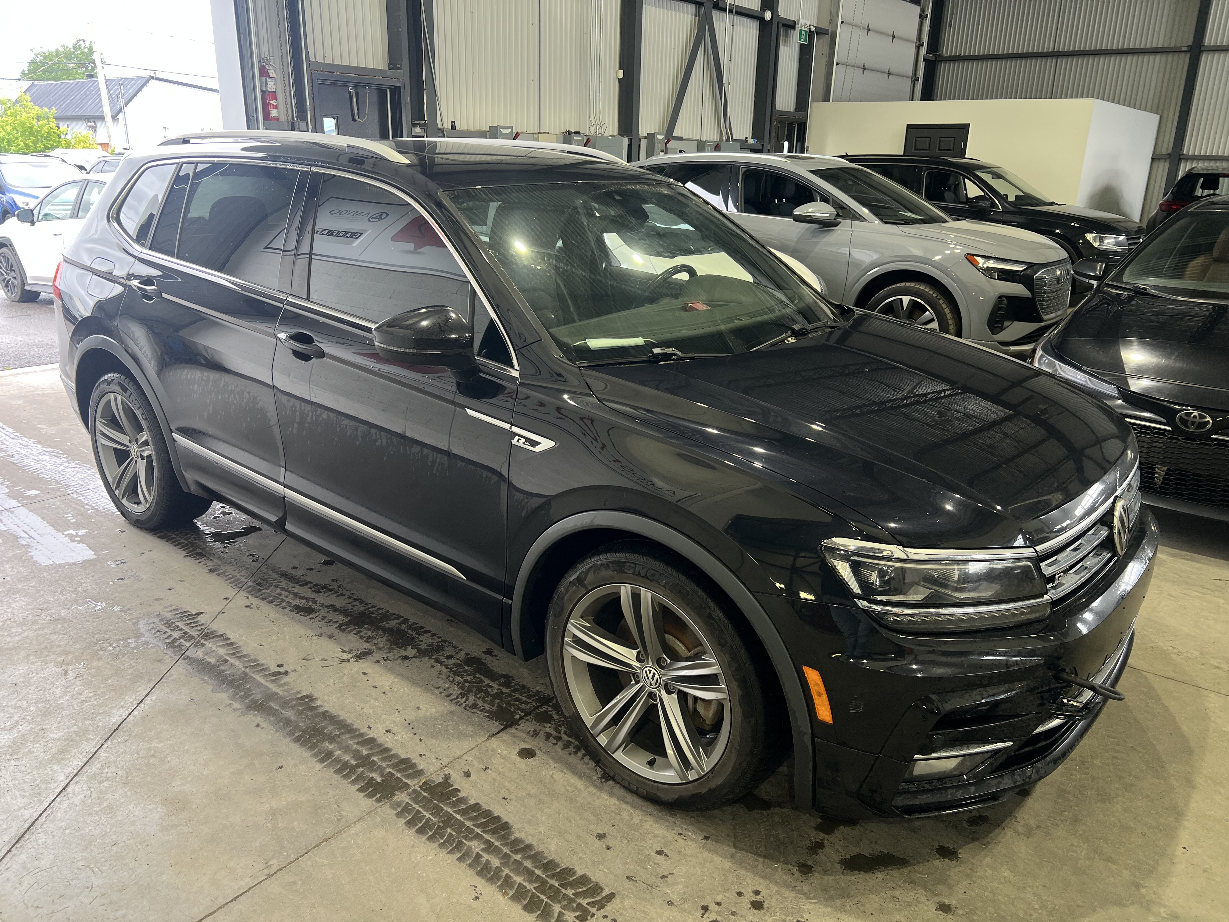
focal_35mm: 26
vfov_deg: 53.1
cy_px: 461
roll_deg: -0.9
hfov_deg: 67.3
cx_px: 614
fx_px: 923
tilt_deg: -17.9
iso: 64
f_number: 1.5
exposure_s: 1/120
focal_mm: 5.7
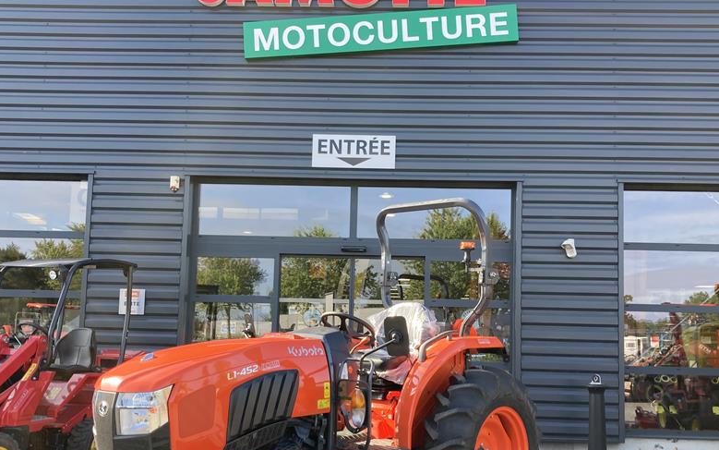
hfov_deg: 50.4
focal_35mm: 39
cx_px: 382
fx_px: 764
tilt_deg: +5.4
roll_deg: -2.1
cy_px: 280
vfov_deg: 32.6
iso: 20
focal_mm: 3.99
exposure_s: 1/218
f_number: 1.8
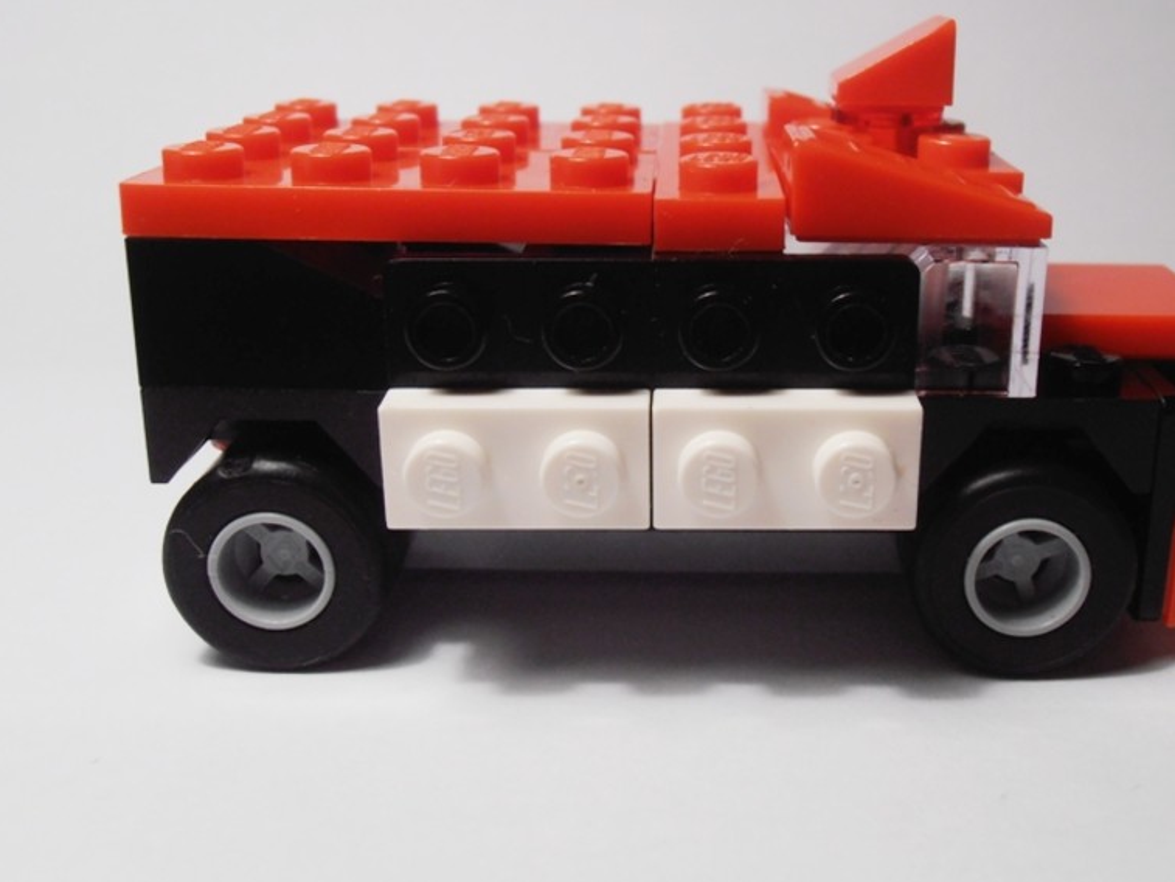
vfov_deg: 32.8
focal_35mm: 44
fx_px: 1494
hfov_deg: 42.8
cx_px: 694
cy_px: 361
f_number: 3.9
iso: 80
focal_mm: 6.61
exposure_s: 1/100
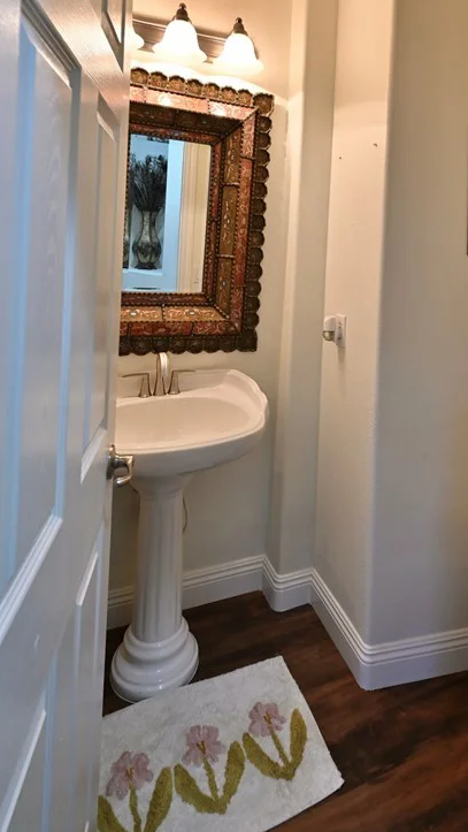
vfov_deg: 77.9
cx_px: 305
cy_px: 260
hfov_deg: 50.7
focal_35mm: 22
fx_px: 485
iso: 800
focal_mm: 14
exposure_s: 1/30
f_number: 7.1
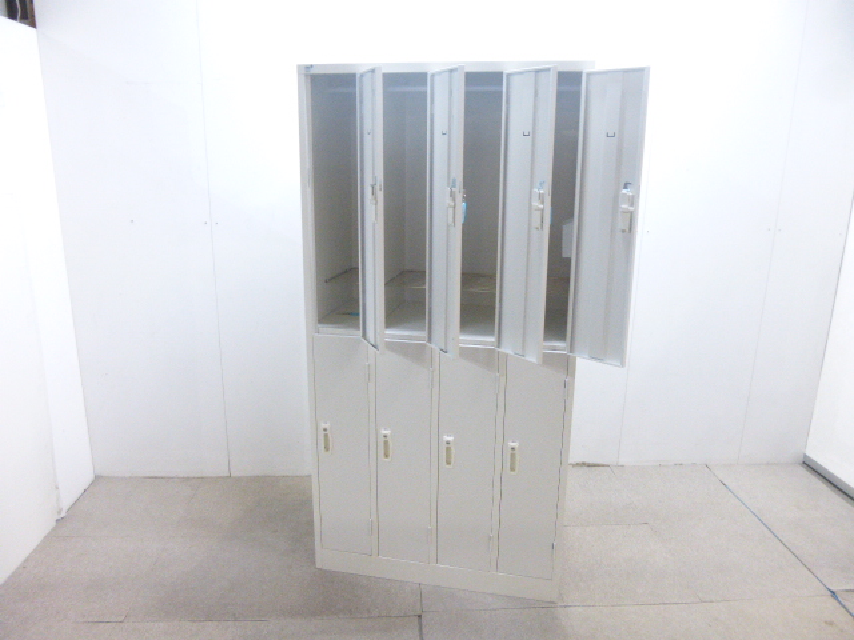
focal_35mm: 25
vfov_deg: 54.9
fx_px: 617
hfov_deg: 69.4
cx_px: 427
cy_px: 320
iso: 400
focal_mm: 4.5
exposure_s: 1/10
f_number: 3.1
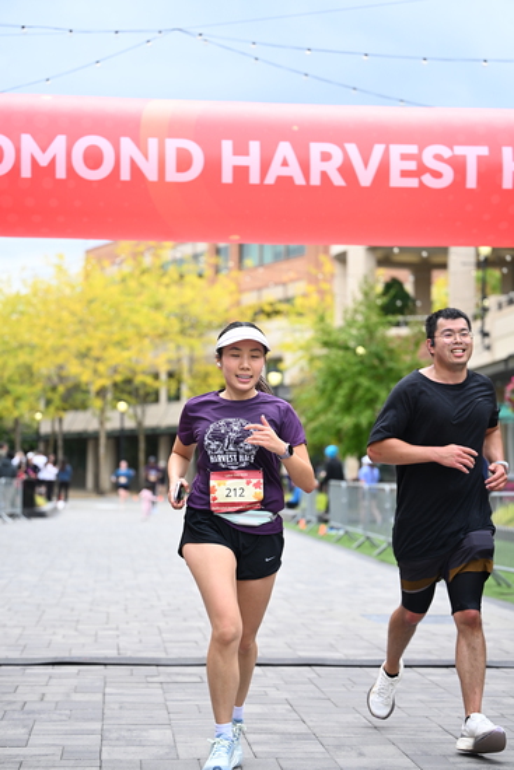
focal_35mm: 74
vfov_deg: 27.3
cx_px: 257
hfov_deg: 18.4
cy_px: 385
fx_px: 1584
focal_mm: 74
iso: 640
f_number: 2.8
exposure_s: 1/2000
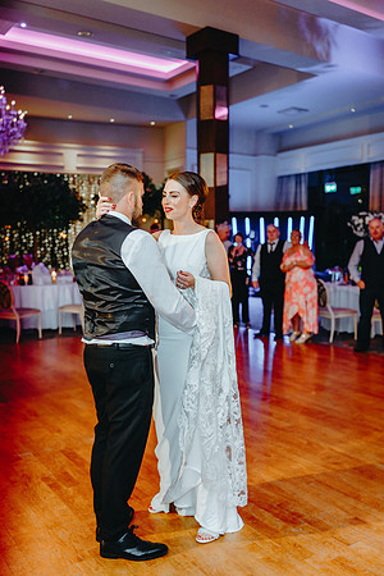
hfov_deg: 37.9
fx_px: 560
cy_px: 288
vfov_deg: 54.4
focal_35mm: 35
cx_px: 192
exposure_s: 1/250
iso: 1600
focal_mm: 35
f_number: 2
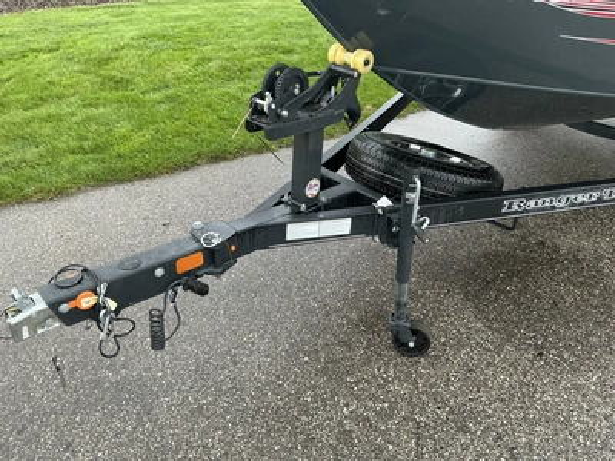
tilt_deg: -33.9
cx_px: 308
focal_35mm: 28
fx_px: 497
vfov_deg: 49.7
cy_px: 230
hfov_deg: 63.4
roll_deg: -0.3
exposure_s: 1/122
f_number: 1.8
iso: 50
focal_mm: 3
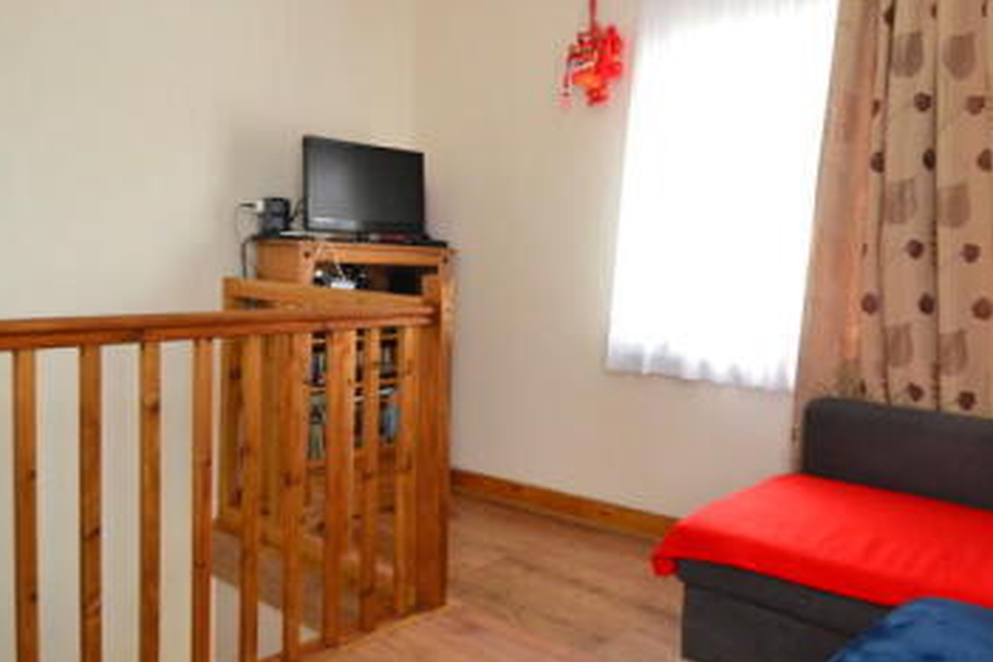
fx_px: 772
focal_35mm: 28
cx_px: 596
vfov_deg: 46.2
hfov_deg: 64.9
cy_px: 273
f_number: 4
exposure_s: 1/50
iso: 800
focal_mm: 10
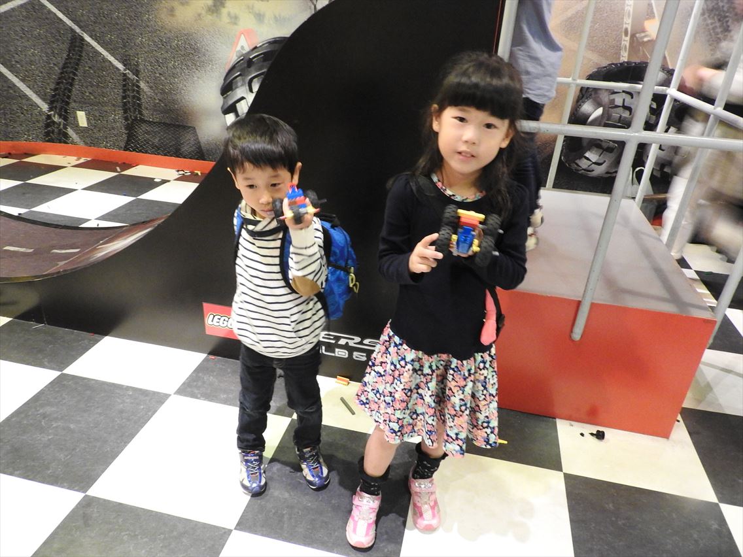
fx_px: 515
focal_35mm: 24
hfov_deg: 71.6
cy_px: 278
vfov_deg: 56.8
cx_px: 372
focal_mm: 4.3
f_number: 3.3
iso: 800
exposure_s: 1/8
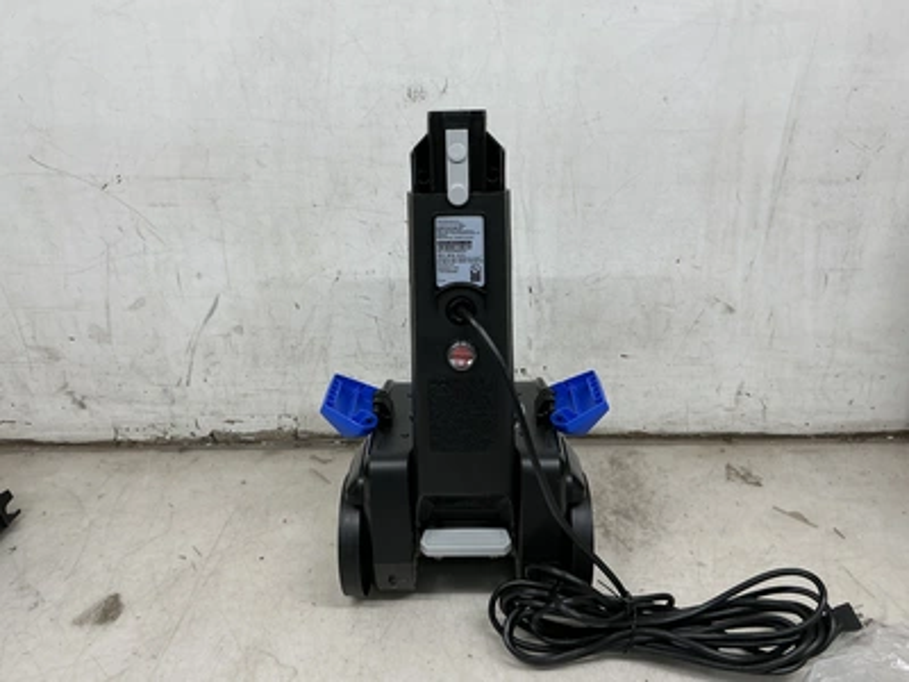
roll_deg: +1.4
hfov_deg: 63.4
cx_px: 454
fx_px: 735
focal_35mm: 28
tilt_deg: -21.8
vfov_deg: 49.7
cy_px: 341
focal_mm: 3
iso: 40
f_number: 1.8
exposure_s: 1/120
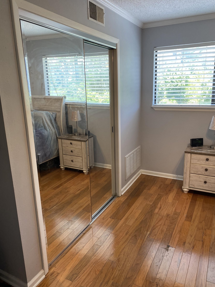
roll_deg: +2.2
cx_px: 110
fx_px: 224
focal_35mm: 27
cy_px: 147
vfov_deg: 65.3
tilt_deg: -16.1
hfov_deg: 51.3
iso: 100
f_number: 1.8
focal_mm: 4.25
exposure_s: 1/122
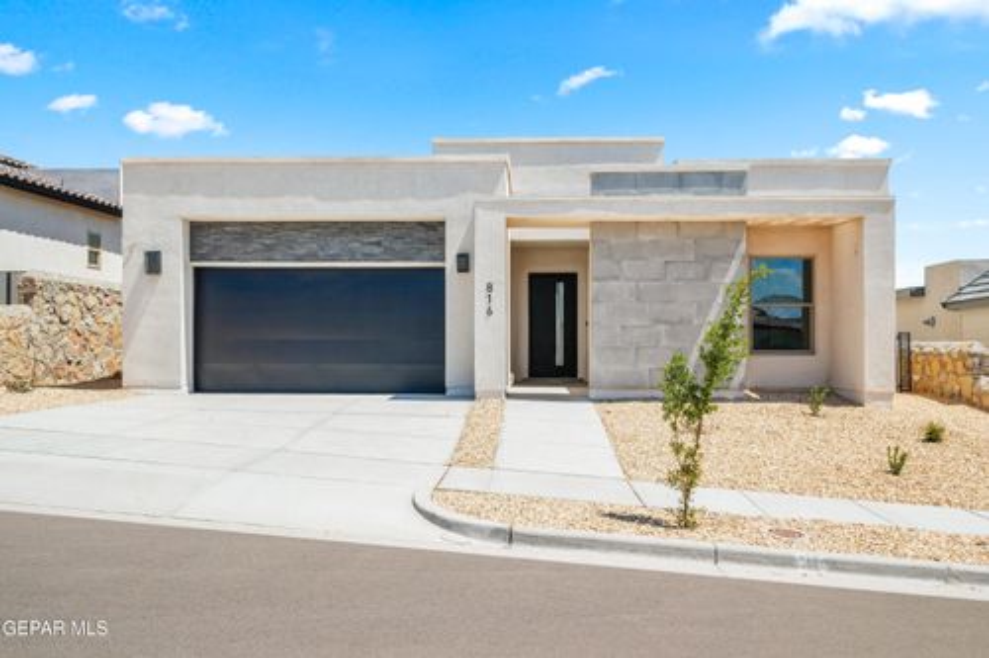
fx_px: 879
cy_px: 329
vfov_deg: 41.1
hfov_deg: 58.7
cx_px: 494
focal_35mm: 32
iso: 640
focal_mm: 32
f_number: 11
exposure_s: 1/400
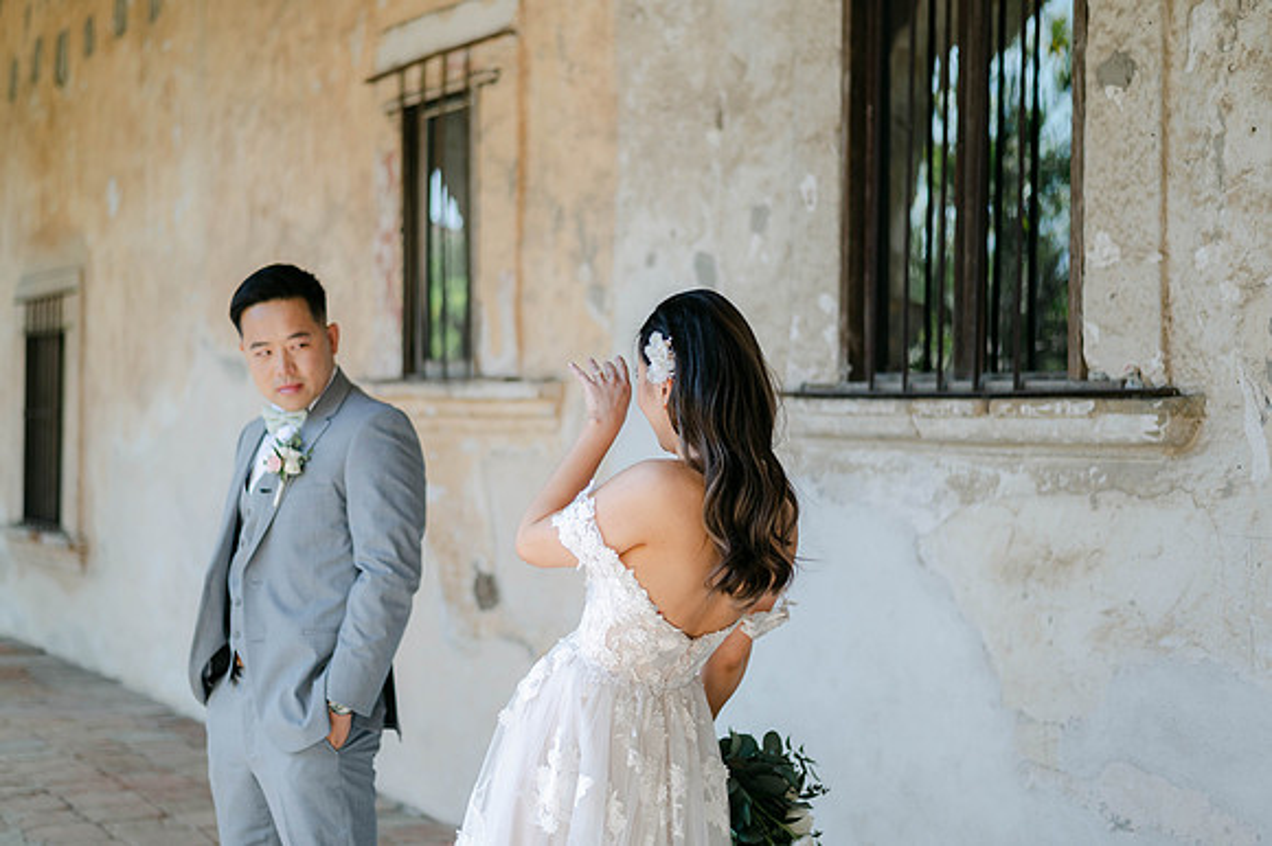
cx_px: 601
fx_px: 1862
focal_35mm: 53
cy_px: 400
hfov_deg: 37.7
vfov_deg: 25.6
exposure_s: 1/1000
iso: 100
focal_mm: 50
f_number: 2
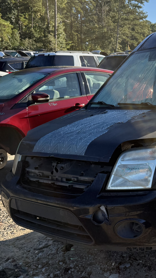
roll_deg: +0.2
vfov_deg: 41.3
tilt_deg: -5.7
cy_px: 138
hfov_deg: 22.5
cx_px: 174
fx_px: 368
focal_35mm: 50
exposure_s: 1/2169
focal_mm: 6.76
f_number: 1.78
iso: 80
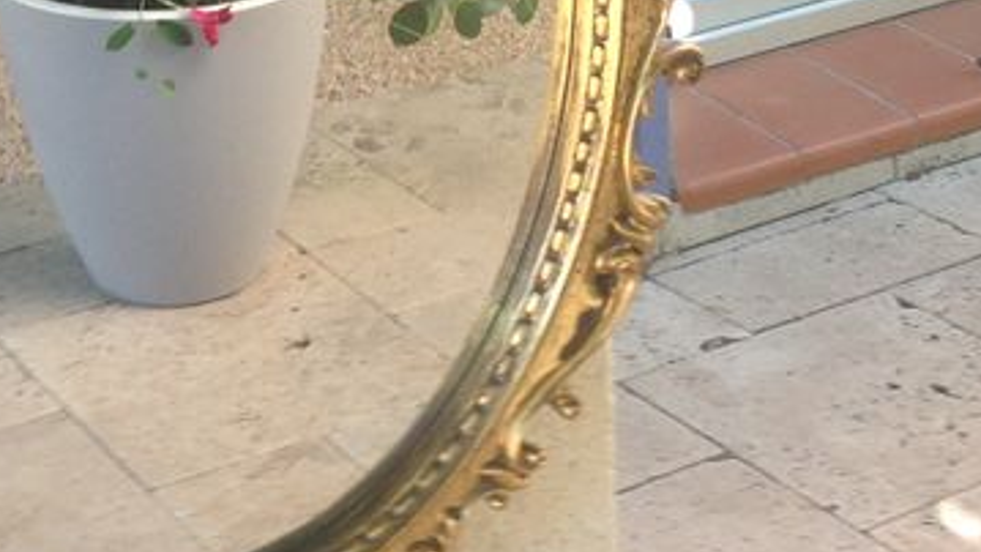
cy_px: -61
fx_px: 2757
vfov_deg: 11.3
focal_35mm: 106
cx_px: 492
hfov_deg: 20.2
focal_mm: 4.28
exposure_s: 1/60
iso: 64
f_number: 2.4
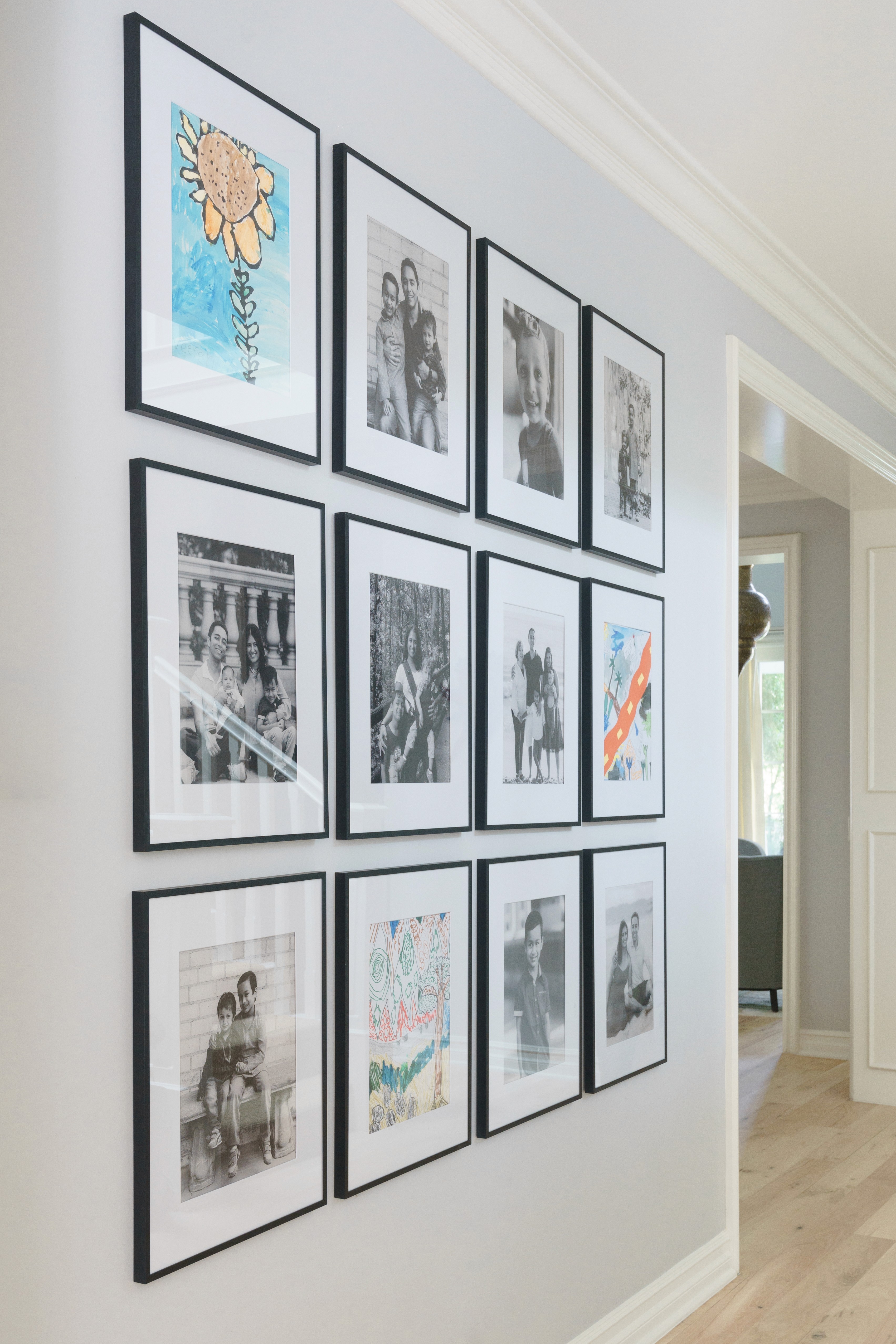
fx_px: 1493
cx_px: 434
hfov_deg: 33.4
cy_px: 775
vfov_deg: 48.3
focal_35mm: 40
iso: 500
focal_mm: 34
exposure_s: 1/6
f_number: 8
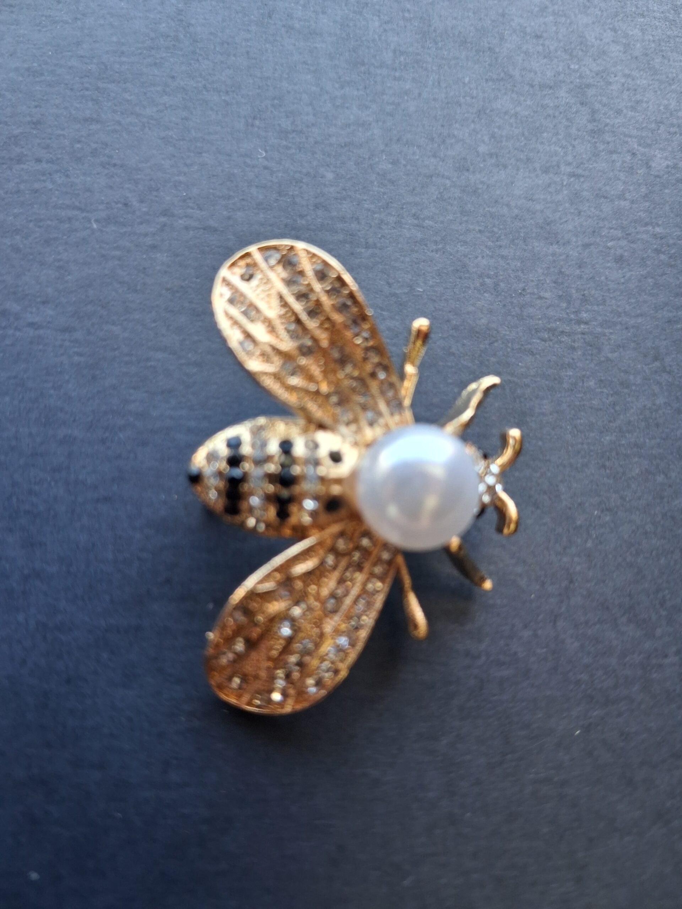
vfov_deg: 65.3
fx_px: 709
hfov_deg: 51.4
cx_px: 341
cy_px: 454
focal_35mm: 27
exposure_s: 1/120
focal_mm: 4
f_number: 1.8
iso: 200
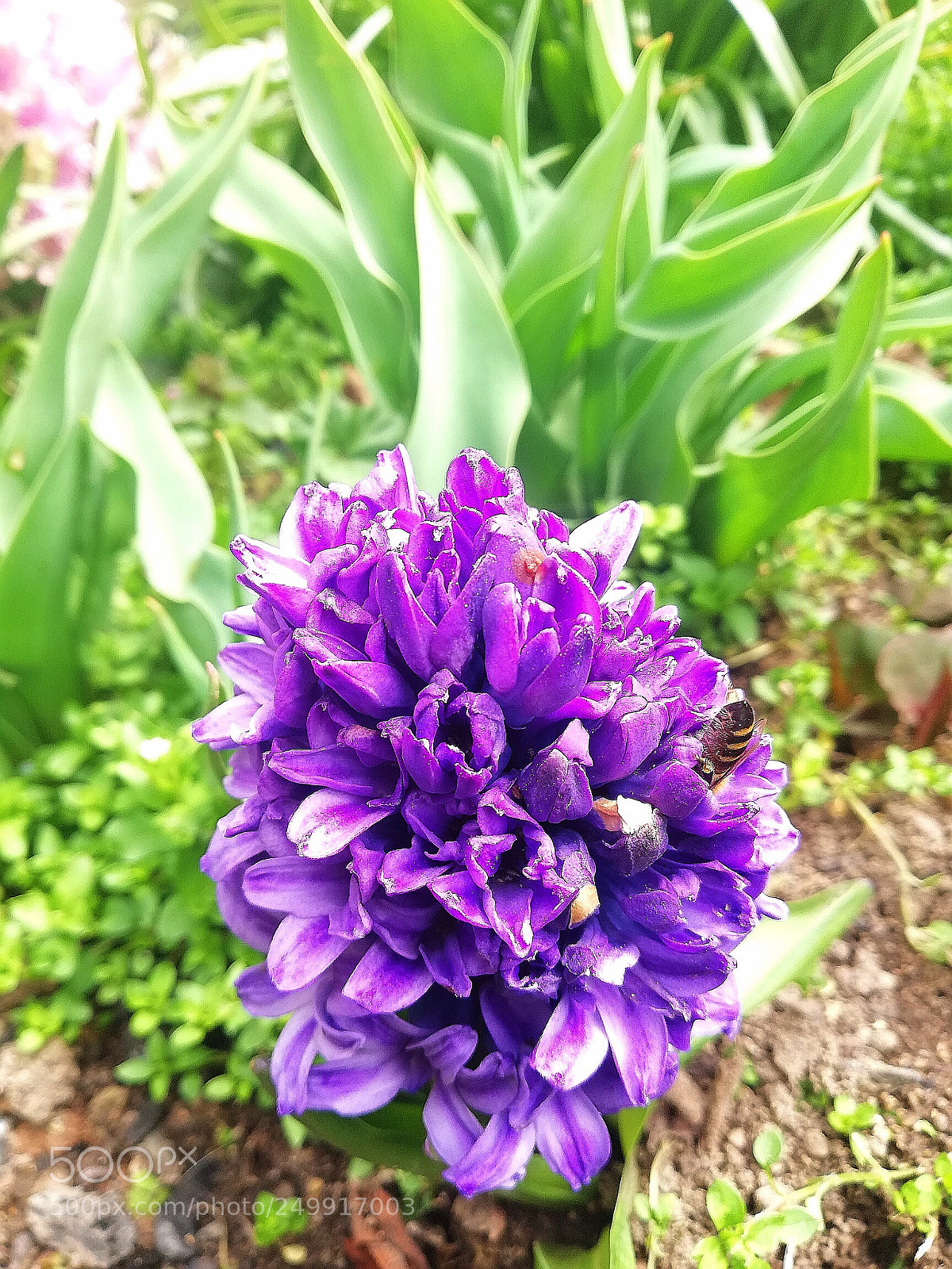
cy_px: 634
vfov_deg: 65.3
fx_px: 990
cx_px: 476
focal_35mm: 27
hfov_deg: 51.4
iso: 50
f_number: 2.2
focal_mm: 3.81
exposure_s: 1/108
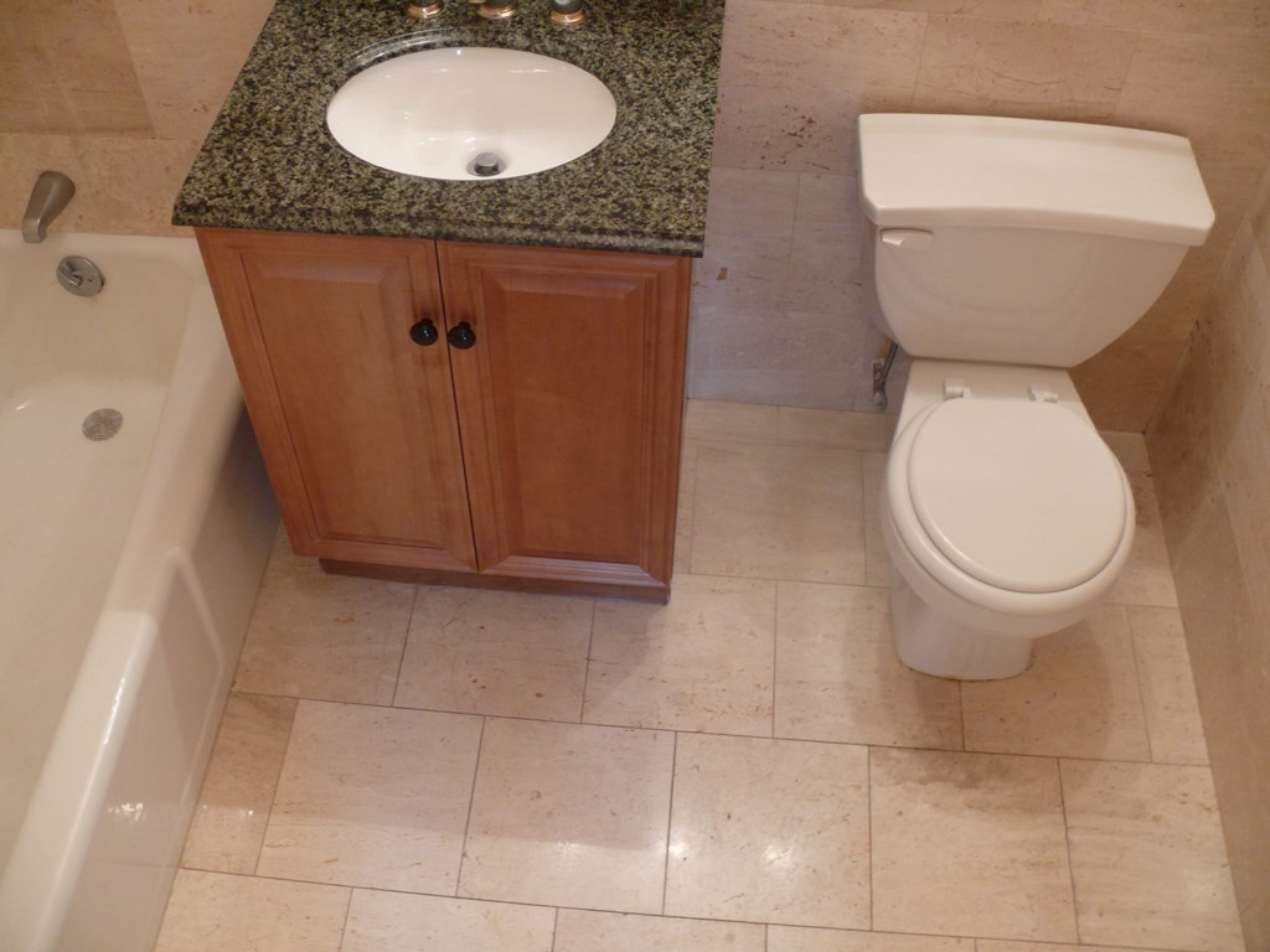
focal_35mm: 35
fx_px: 1284
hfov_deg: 52.6
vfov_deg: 40.7
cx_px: 635
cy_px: 476
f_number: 2.8
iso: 200
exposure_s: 1/30
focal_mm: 7.4
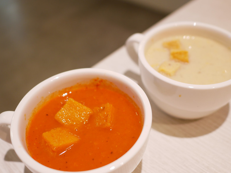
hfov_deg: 48.9
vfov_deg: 37.6
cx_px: 124
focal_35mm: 38
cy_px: 102
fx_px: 254
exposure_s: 1/60
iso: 200
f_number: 1.7
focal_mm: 15
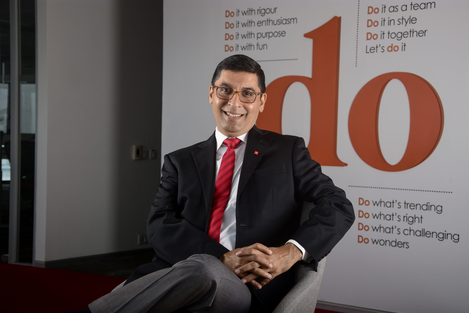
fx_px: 938
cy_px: 156
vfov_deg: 18.9
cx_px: 234
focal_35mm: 72
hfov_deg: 28.1
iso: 200
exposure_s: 1/250
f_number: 6.3
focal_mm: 48
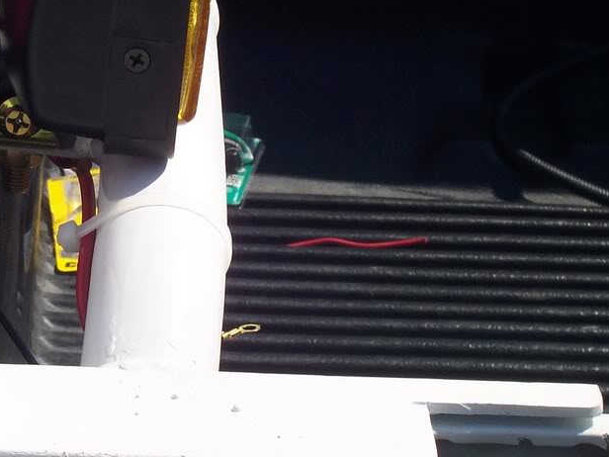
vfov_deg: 10.0
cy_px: 204
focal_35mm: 148
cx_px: 212
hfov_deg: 13.3
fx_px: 2604
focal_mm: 13.5
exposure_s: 1/350
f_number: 8
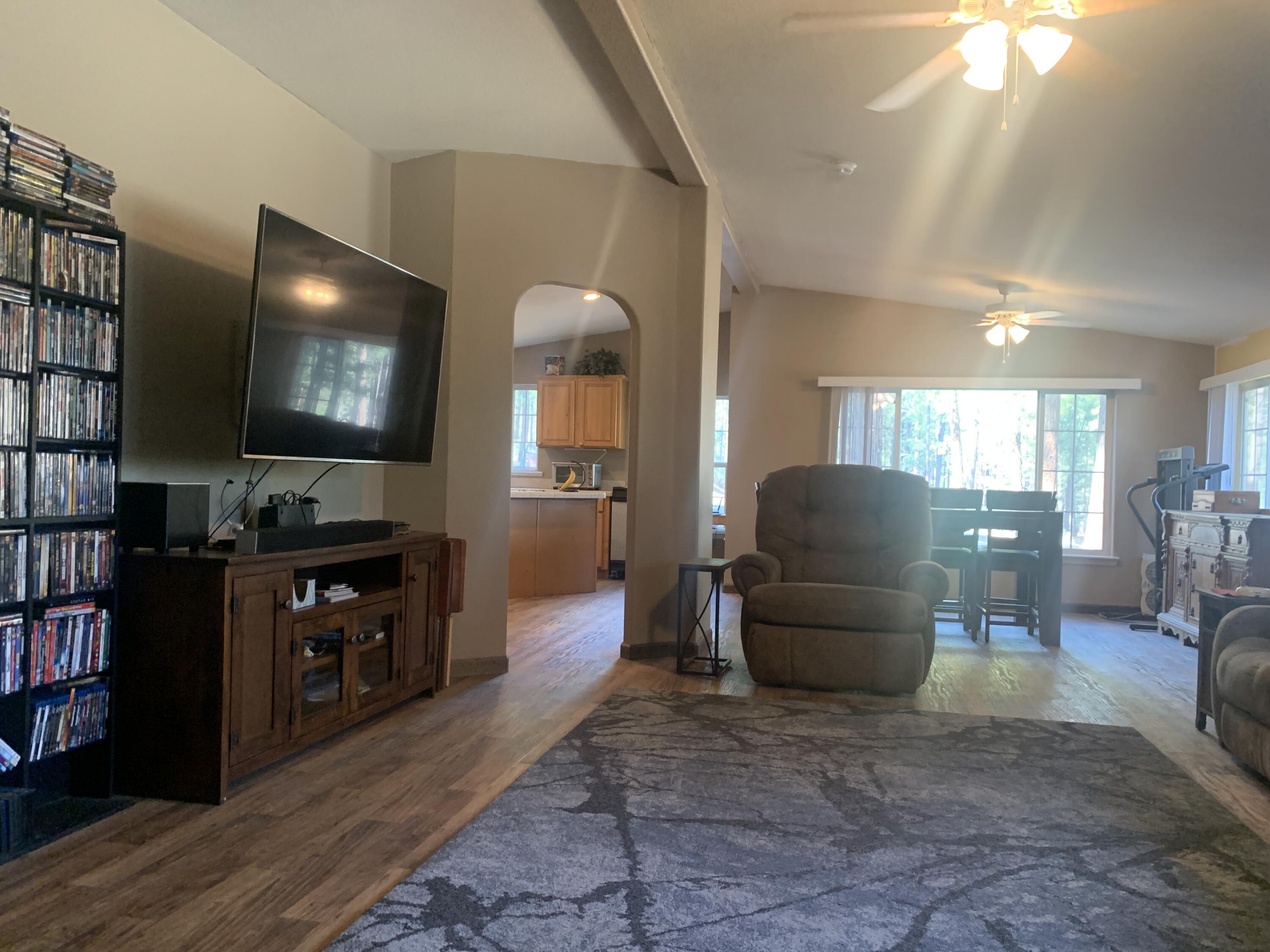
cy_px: 476
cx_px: 635
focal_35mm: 26
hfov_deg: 67.3
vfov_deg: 53.1
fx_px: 954
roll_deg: -1.3
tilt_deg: +0.2
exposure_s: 1/60
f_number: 1.8
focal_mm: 4.25
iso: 320
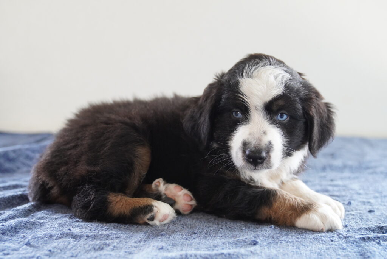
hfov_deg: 39.9
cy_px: 130
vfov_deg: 27.3
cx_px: 194
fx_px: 532
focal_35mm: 50
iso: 1600
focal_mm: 33
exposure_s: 1/160
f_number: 2.8
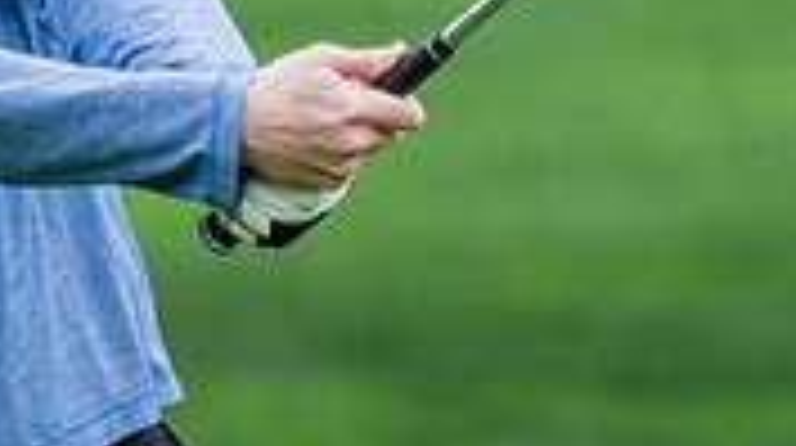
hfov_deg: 1.3
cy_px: 304
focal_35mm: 1693
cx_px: -310
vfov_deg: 0.7
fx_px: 35685
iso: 500
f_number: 2.8
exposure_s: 1/640
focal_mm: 200
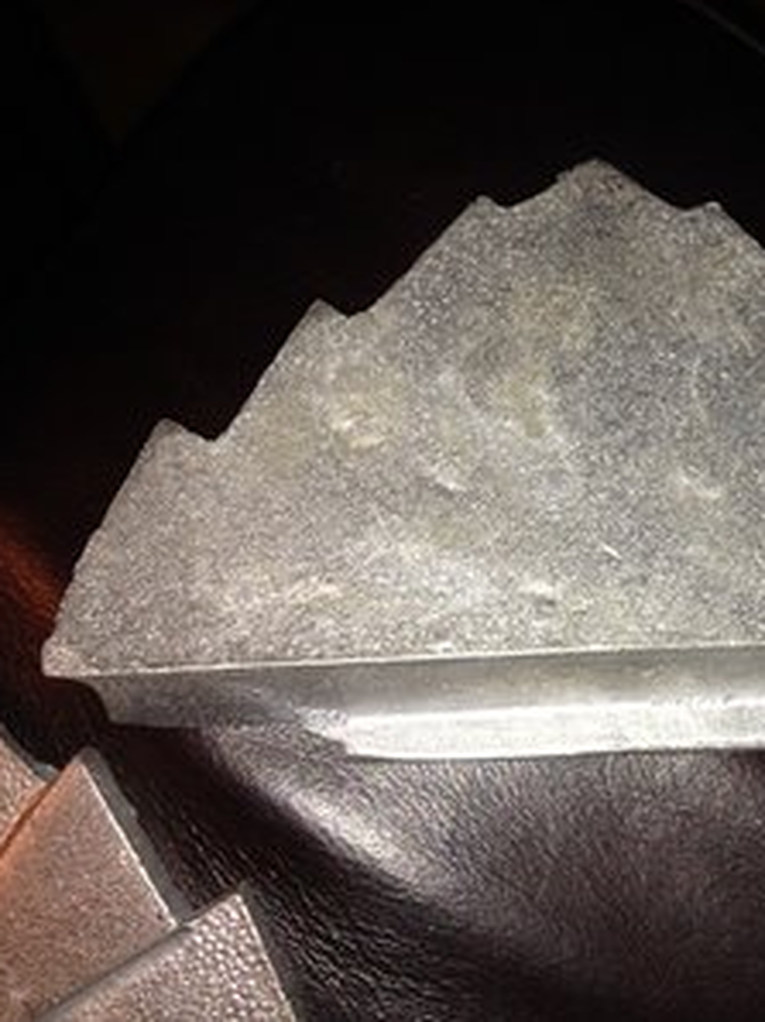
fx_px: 1387
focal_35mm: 47
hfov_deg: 29.9
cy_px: 511
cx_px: 648
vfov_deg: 40.5
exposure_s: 1/47
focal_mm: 4.28
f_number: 2.4
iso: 50
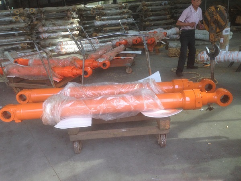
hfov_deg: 55.4
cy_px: 90
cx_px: 120
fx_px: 230
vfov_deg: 42.9
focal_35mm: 33
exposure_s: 1/120
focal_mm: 4.12
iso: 50
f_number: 2.4
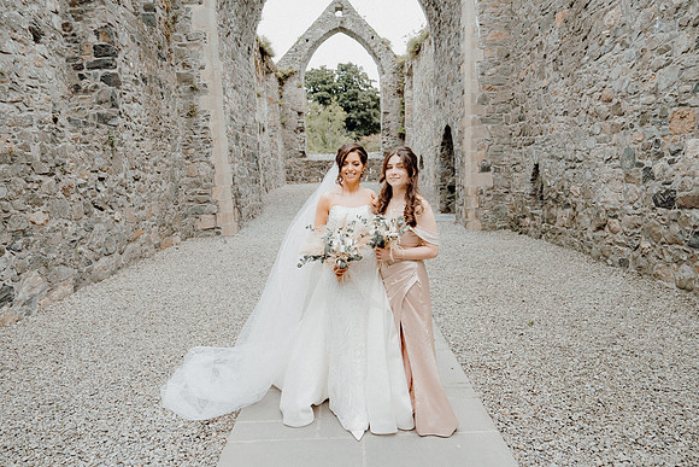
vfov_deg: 53.2
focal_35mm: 24
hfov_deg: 73.7
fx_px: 466
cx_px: 350
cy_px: 234
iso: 125
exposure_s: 1/160
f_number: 3.5
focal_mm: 24
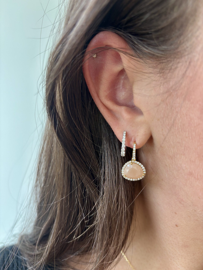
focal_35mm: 26
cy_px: 135
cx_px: 102
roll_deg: -3.8
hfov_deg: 53.1
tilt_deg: -1.3
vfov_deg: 67.3
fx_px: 203
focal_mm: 5.96
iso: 80
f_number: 1.6
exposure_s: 1/60
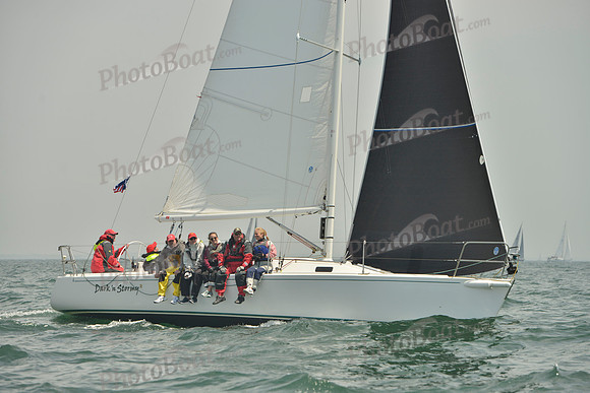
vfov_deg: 8.9
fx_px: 2541
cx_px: 295
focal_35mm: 155
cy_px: 196
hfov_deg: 13.2
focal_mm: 155
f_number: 8
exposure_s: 1/1250
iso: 200
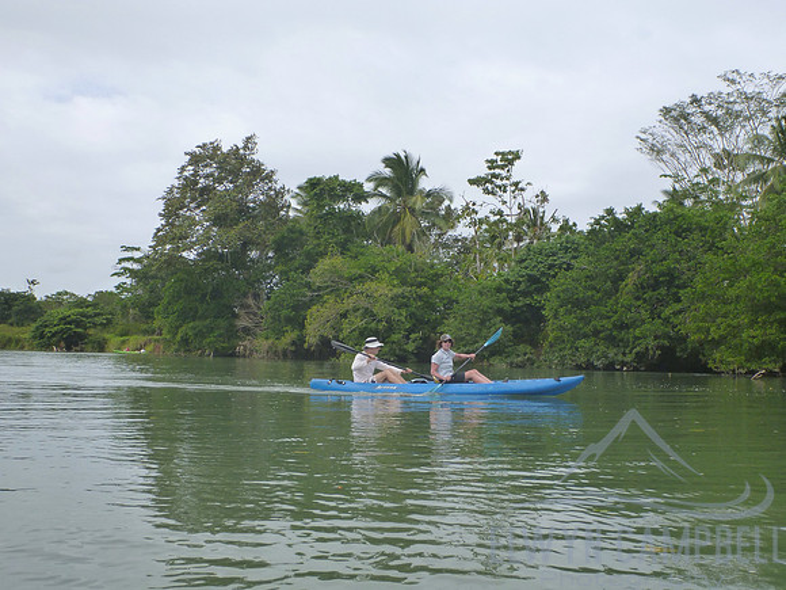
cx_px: 393
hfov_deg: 45.8
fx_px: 931
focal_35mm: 41
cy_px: 295
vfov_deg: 35.1
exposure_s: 1/500
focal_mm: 7.4
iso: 160
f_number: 4.2
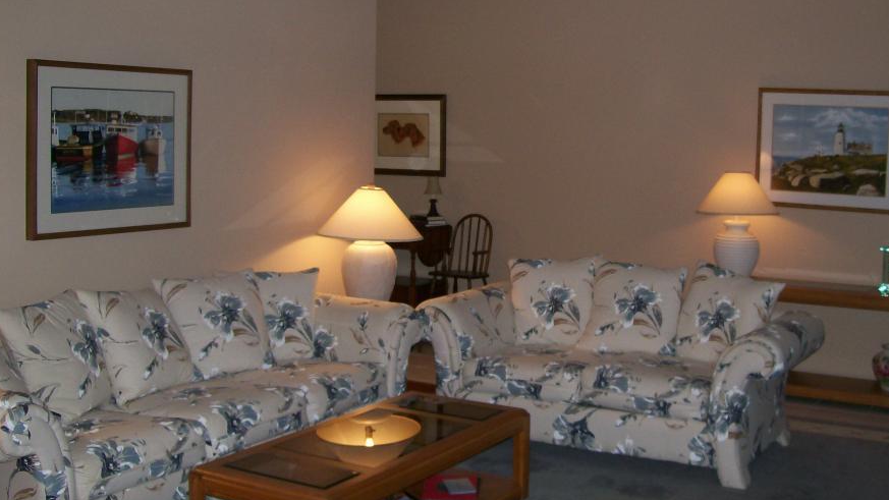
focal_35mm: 46
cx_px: 497
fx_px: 1084
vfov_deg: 25.9
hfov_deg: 44.5
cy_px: 177
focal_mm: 6
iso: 80
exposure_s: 1/64
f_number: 2.7
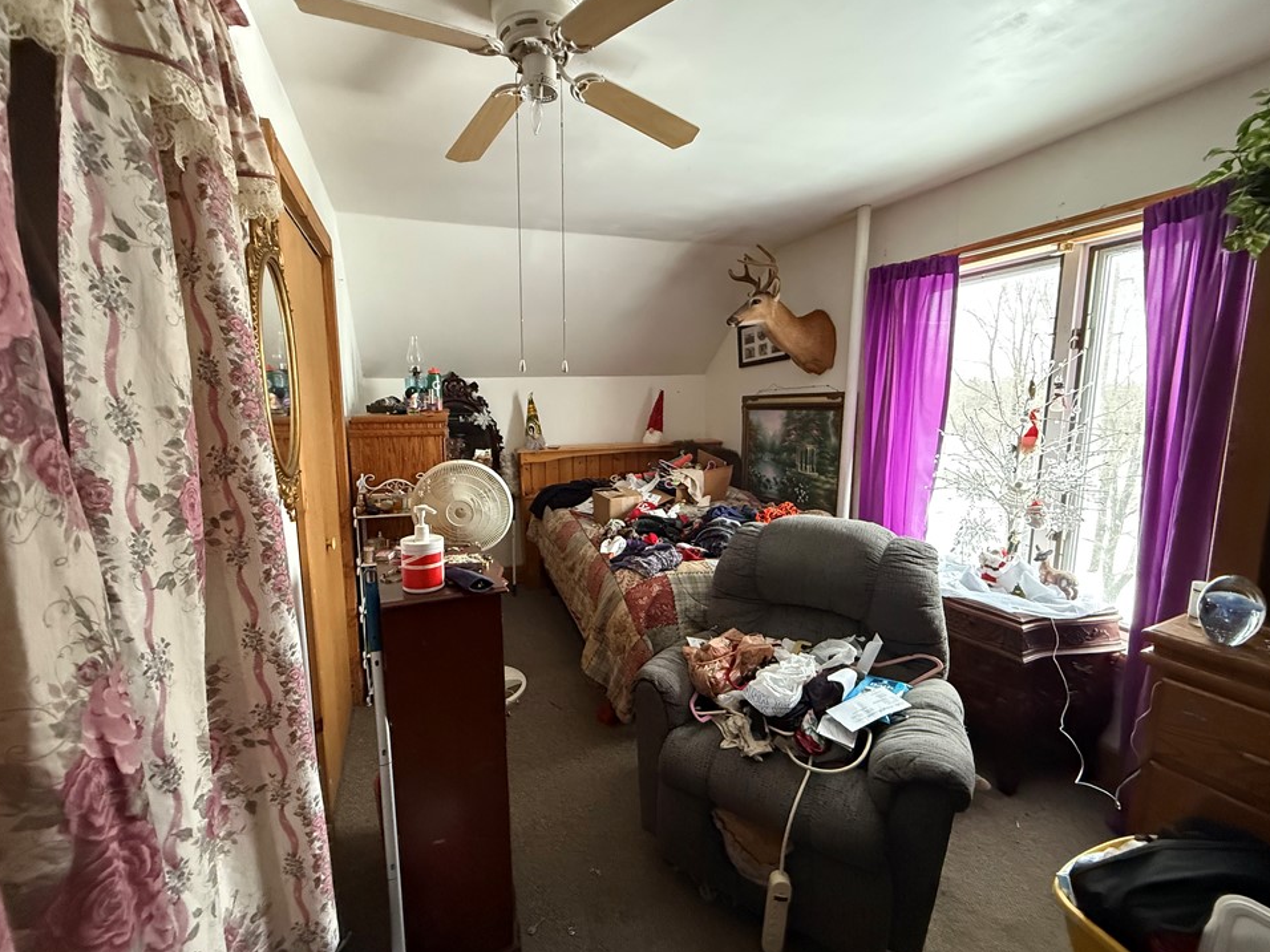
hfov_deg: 98.1
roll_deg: +0.7
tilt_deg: -7.7
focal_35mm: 15
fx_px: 550
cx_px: 610
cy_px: 481
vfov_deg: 81.7
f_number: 2.2
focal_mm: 2.22
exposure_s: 1/60
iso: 800
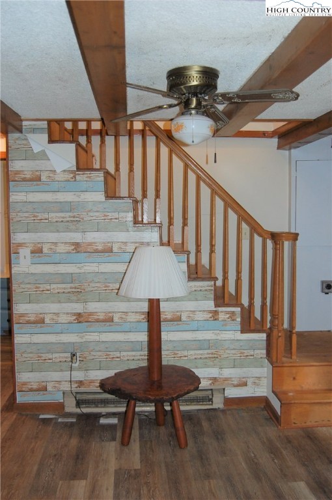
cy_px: 250
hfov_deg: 39.9
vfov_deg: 57.3
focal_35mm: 33
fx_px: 458
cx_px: 166
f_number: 3.8
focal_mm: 22
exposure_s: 1/60
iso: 400
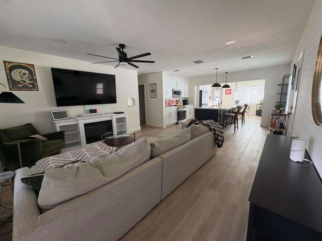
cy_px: 120
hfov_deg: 102.1
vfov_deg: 85.7
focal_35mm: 14
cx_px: 161
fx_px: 130
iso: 200
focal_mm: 2.22
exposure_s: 1/71
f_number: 2.2
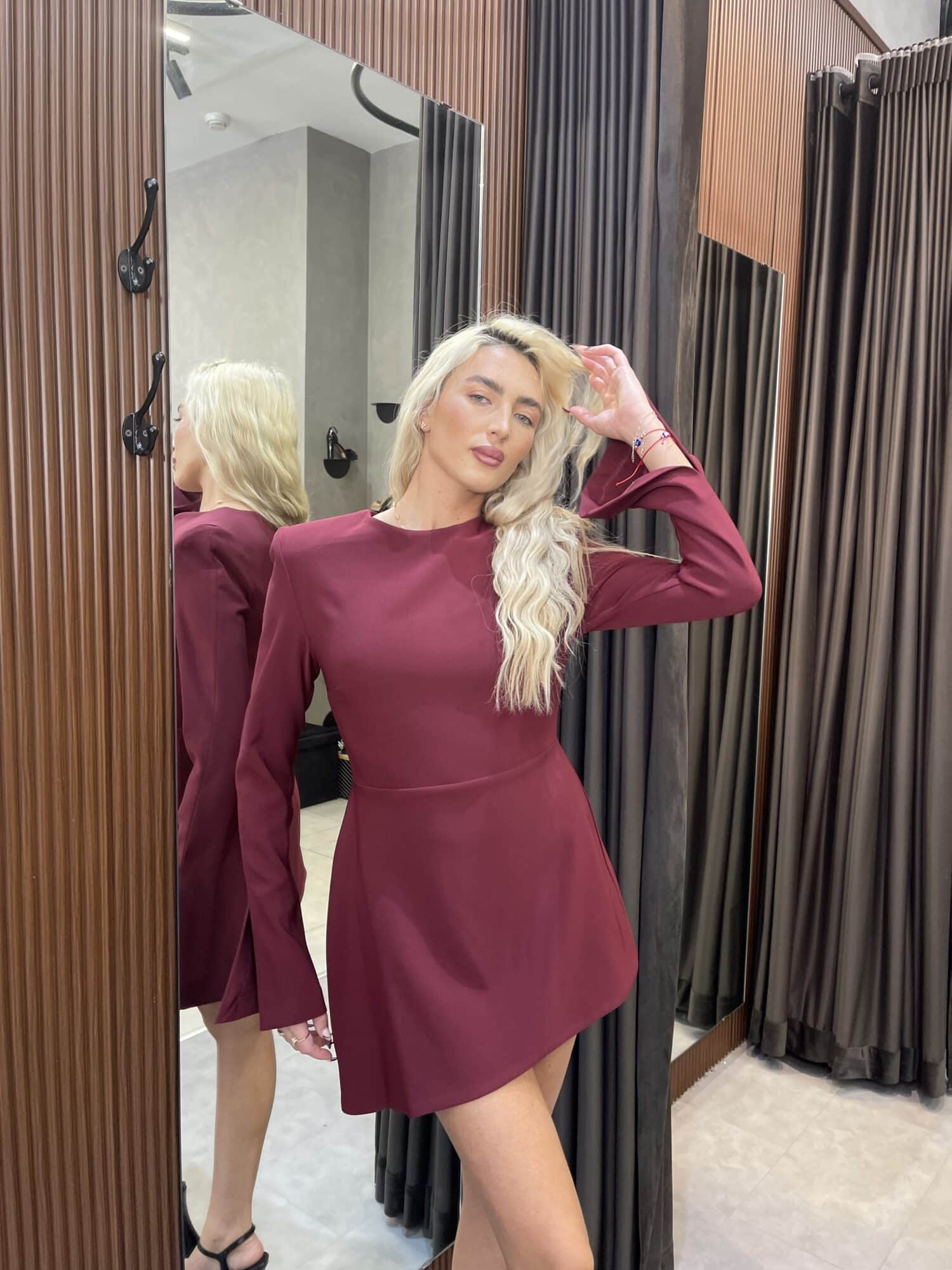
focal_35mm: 25
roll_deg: -0.7
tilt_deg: -7.5
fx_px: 917
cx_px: 476
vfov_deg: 69.4
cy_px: 635
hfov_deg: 54.9
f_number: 1.6
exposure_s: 1/100
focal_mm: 5.1
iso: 100
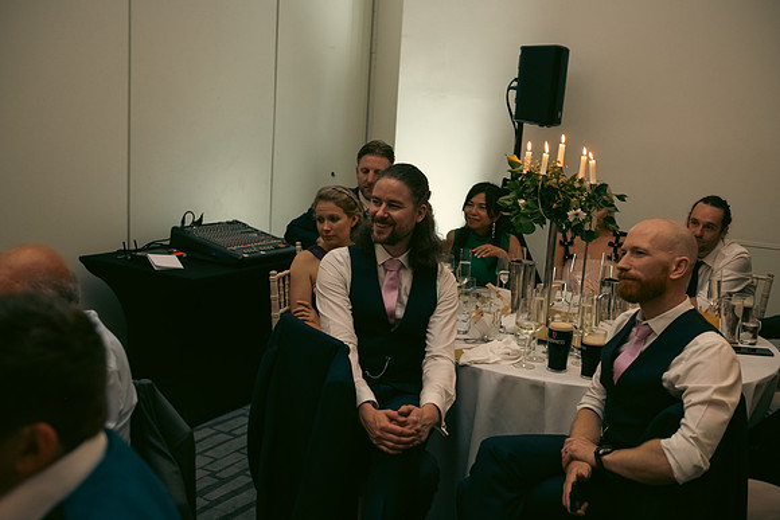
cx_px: 390
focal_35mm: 42
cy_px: 260
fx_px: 910
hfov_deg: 46.4
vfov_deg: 31.9
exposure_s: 1/160
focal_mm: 42
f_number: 3.5
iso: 2000
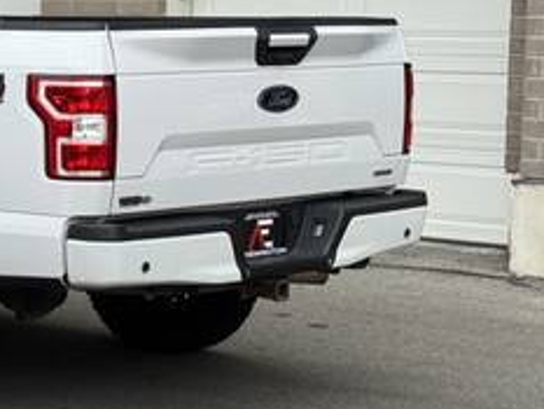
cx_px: -156
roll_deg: -0.6
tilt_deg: -3.2
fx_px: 2075
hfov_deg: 14.3
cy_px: 143
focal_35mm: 132
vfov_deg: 11.2
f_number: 1.78
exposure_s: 1/1011
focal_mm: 6.76
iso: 64
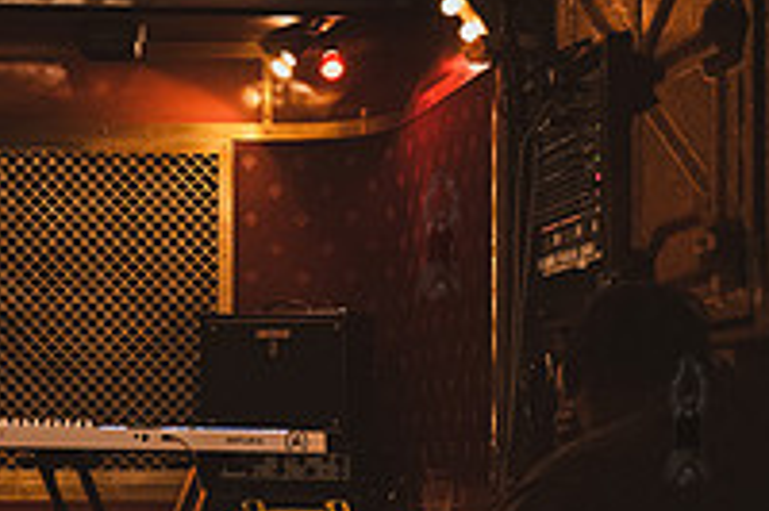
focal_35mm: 103
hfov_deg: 19.1
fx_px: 2198
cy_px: 417
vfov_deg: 13.2
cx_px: -58
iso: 16000
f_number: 3.2
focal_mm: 35
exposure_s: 1/320
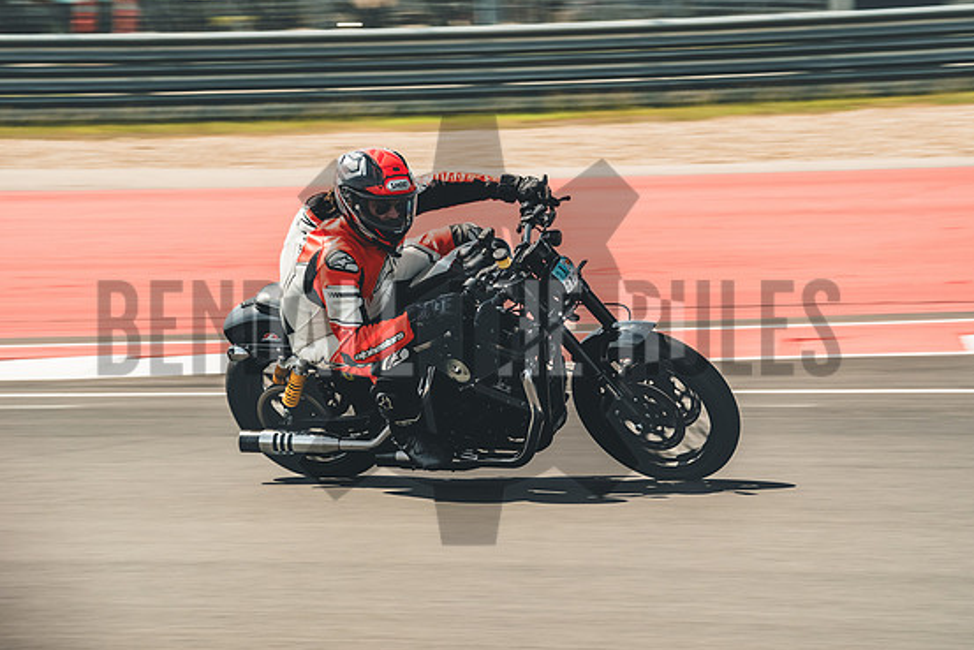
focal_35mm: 278
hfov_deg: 7.4
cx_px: 469
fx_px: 7523
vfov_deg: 4.9
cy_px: 330
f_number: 8
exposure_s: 1/250
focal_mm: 176.7
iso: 320
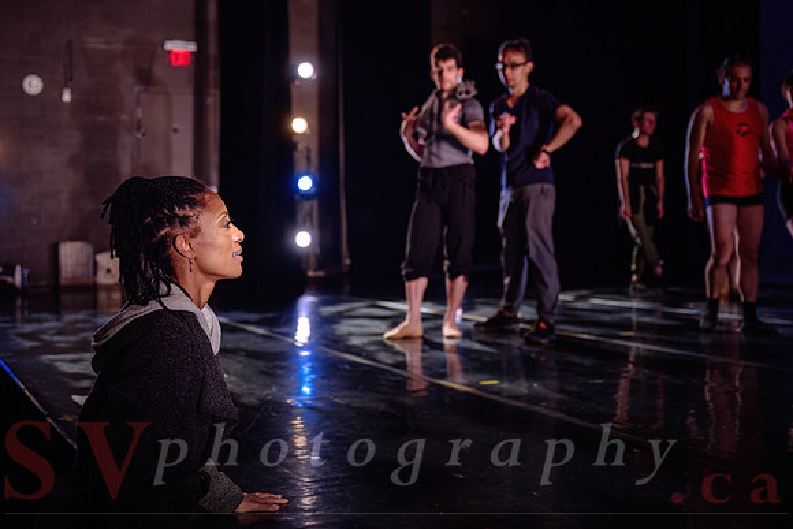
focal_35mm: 47
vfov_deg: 28.5
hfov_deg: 41.5
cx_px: 333
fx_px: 1042
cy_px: 226
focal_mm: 40
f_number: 2.8
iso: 1600
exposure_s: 1/250
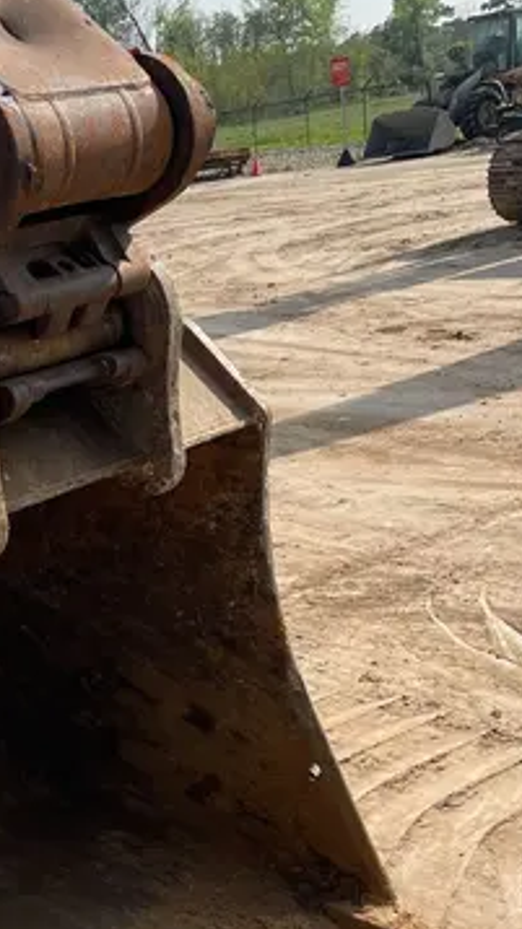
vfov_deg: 35.4
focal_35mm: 58
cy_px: 673
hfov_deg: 20.3
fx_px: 1429
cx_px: 47
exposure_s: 1/3731
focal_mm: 4.2
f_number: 1.6
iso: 50
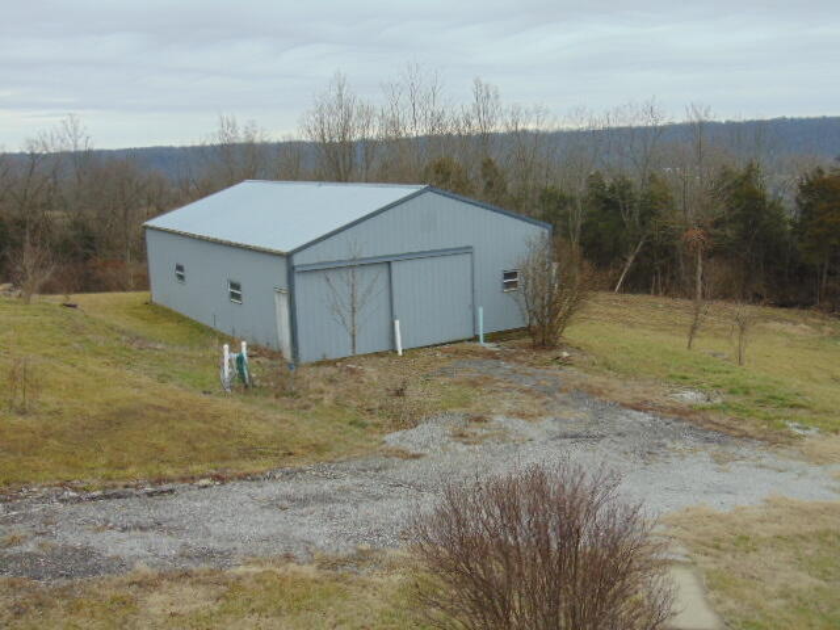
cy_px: 315
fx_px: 946
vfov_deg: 36.8
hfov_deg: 47.9
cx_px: 420
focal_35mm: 39
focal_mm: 6.9
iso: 80
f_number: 3.3
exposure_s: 1/160
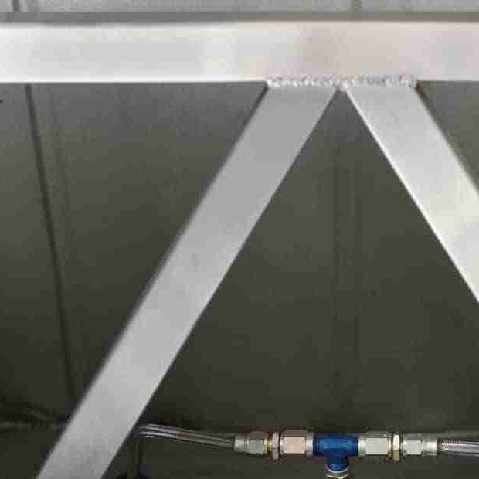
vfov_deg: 17.4
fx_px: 1566
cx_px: 394
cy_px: 300
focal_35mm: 100
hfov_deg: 17.2
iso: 1600
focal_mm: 30
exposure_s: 1/160
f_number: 2.2
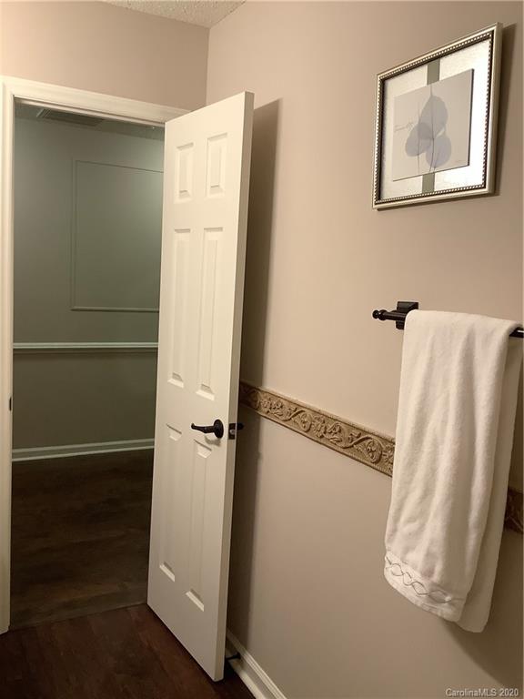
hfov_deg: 45.4
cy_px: 350
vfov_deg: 58.4
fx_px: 626
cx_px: 262
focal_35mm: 31
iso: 160
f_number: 2.4
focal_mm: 3.3
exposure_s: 1/60
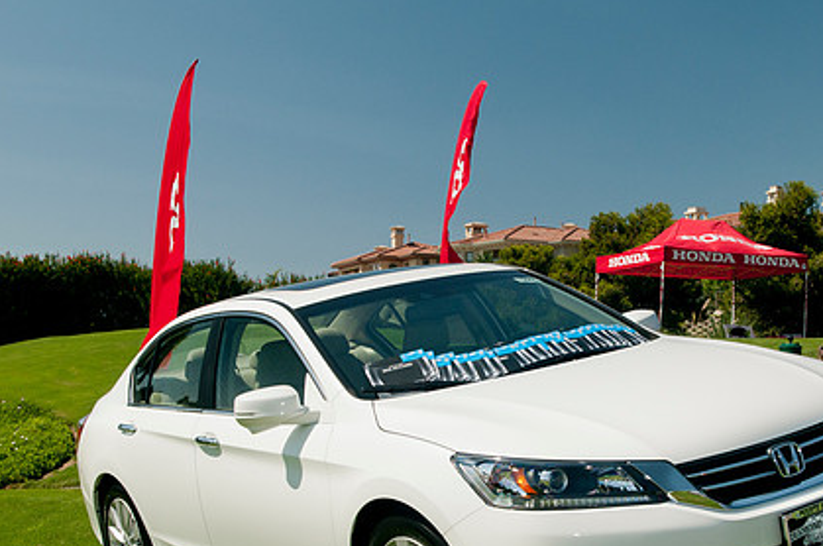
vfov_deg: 24.8
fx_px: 1233
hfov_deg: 36.7
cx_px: 519
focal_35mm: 54
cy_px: 370
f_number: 9
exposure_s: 1/320
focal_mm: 26
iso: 200
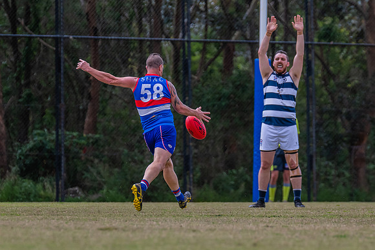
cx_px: 173
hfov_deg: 3.7
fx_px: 5852
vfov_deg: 2.4
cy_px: 150
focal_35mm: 562
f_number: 5
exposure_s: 1/1600
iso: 800
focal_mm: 330
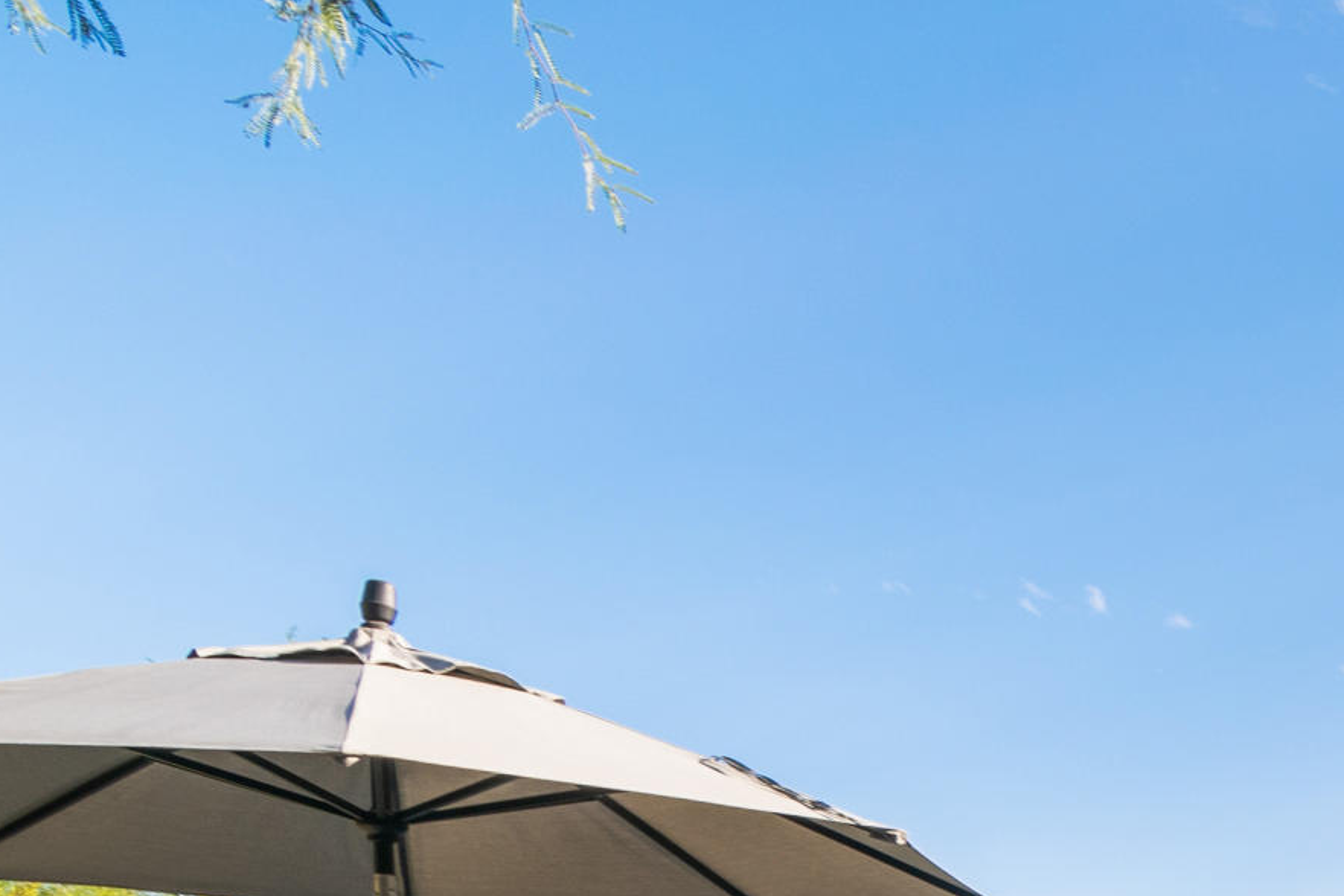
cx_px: 1730
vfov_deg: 23.0
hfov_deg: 30.8
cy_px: 1218
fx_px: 1904
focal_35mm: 51
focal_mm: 10
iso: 100
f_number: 7.1
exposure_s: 1/200
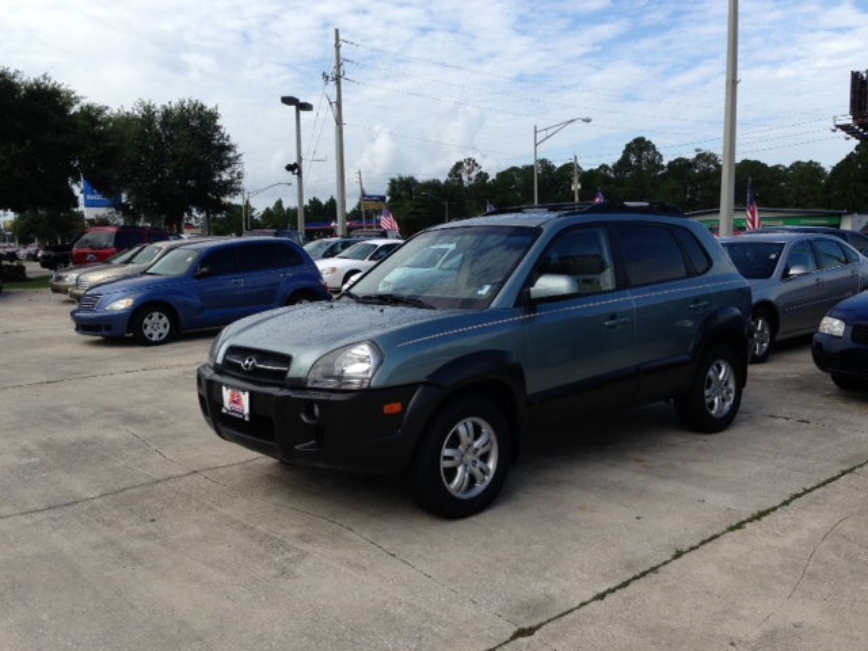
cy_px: 326
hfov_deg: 55.4
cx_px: 434
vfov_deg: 42.9
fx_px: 827
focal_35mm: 33
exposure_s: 1/937
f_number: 2.4
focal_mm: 4.13
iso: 50
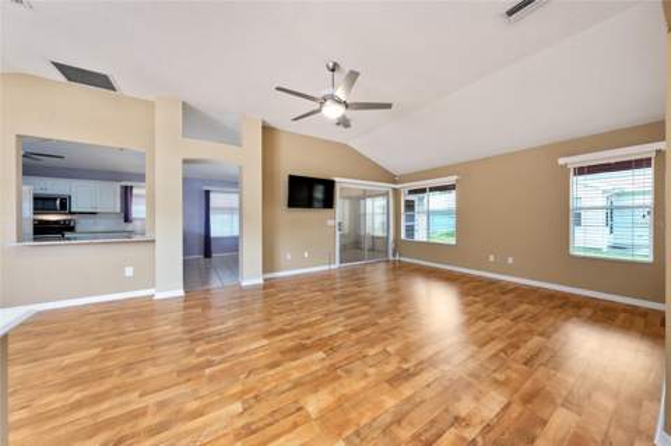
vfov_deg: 89.9
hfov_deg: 112.7
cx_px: 336
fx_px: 223
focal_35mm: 12
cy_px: 223
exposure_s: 1/5
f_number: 7.1
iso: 200
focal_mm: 12
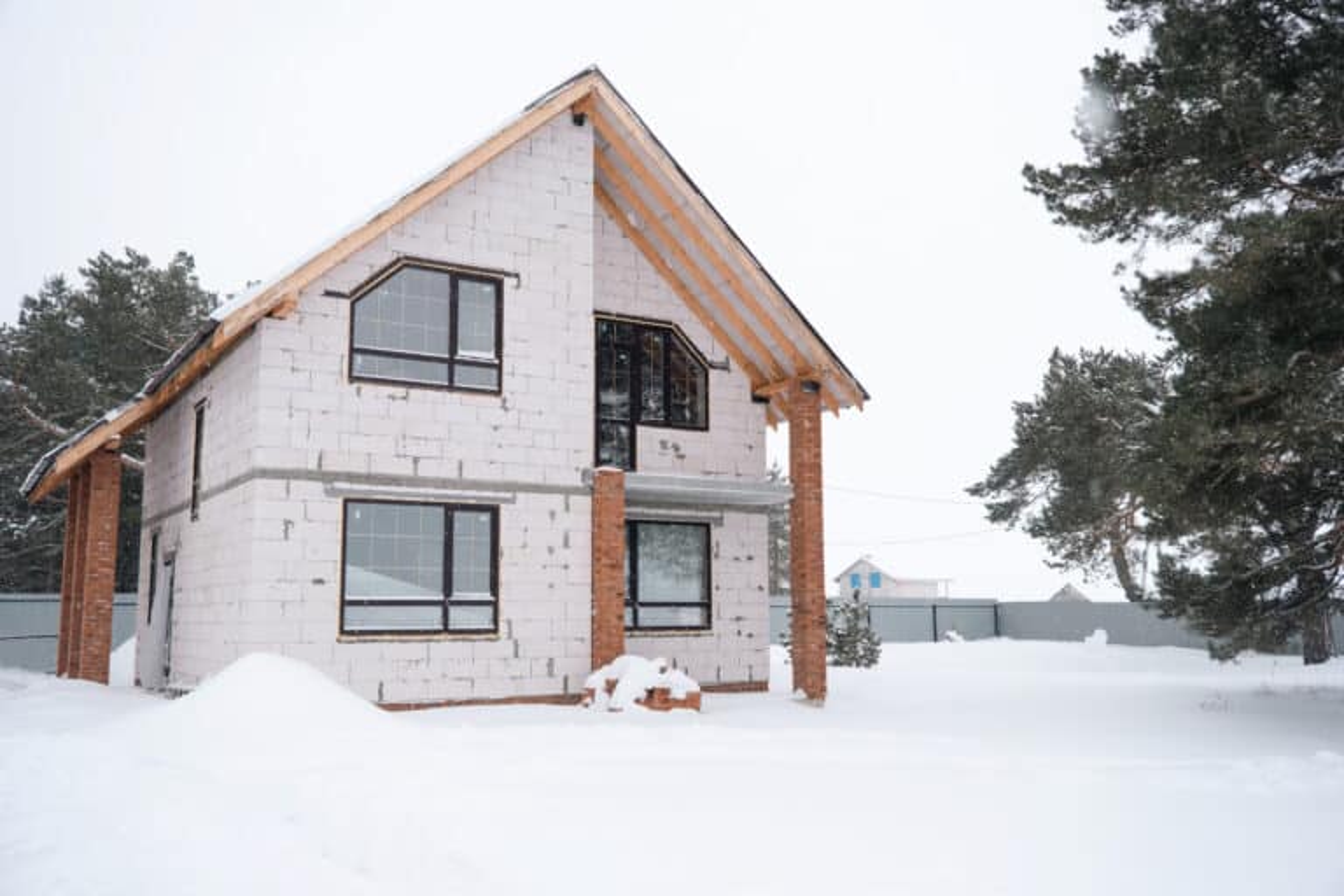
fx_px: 1120
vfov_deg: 43.6
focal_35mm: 30
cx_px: 672
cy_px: 448
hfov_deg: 61.9
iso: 200
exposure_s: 1/125
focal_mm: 20.2
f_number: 4
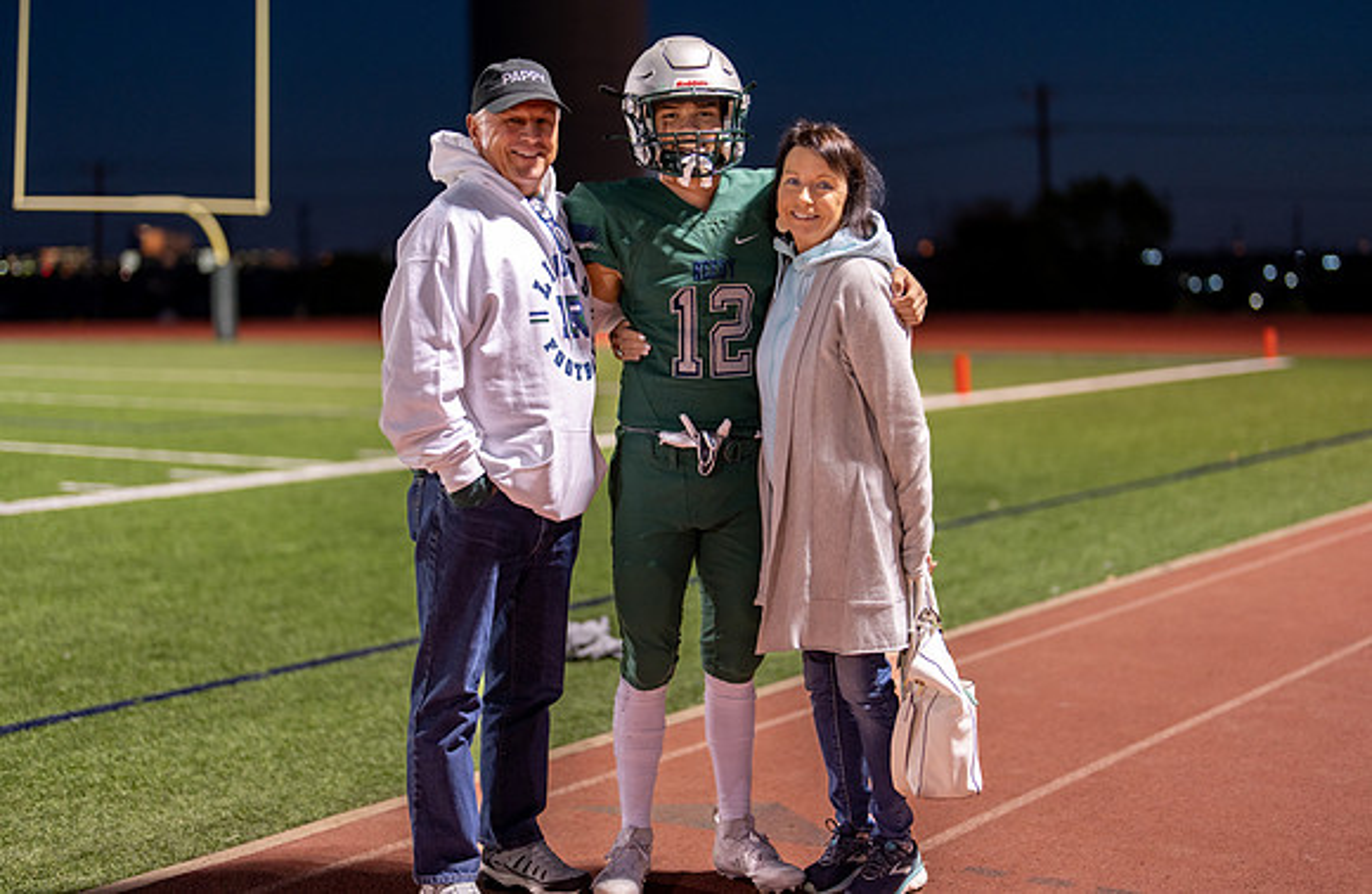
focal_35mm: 56
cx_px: 700
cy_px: 405
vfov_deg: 23.9
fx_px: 2115
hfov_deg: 35.9
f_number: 1.2
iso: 640
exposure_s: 1/320
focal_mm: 50
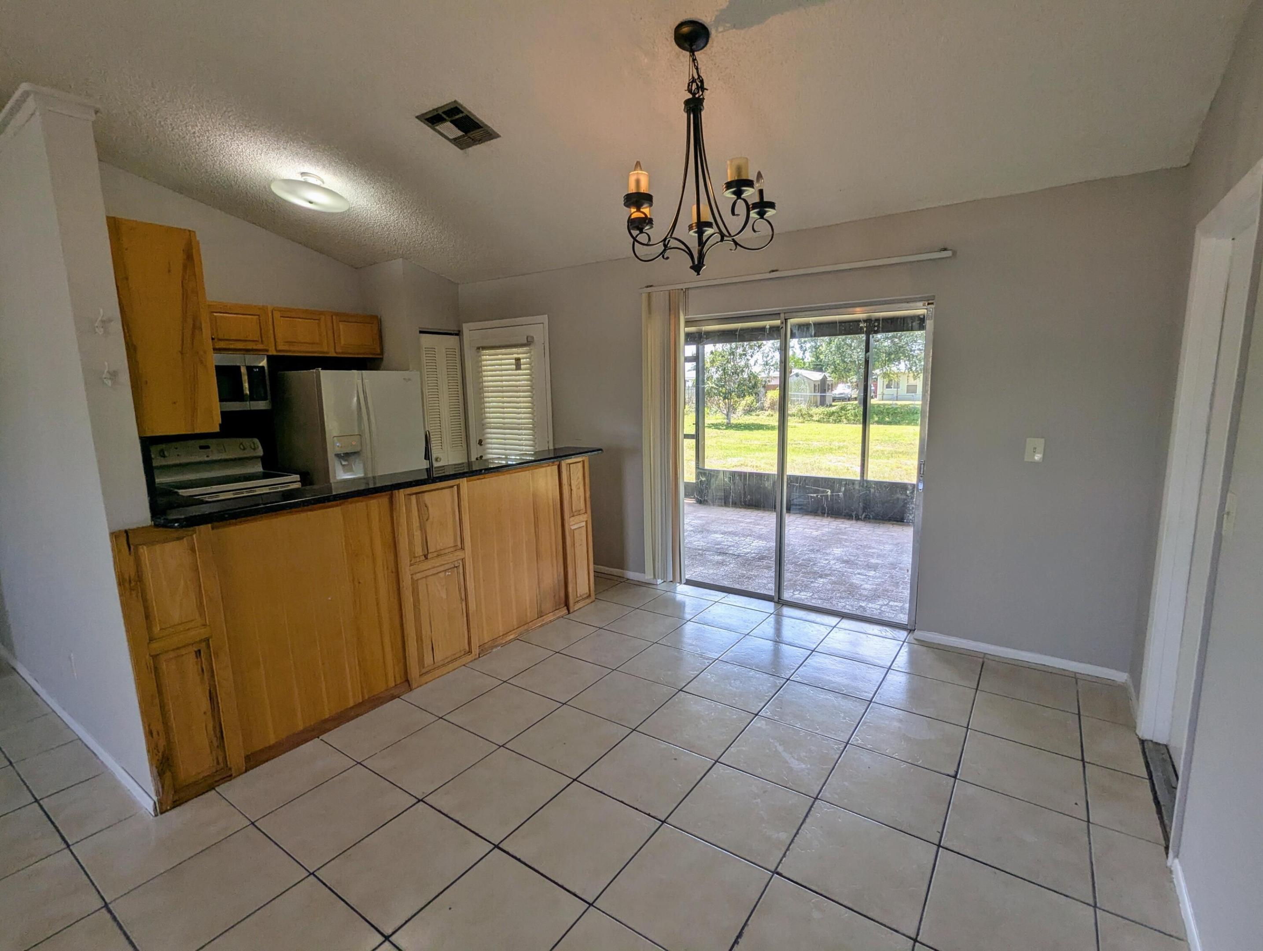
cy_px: 476
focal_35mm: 16
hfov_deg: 94.4
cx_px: 632
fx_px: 585
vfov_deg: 78.2
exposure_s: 1/202
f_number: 2.2
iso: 49
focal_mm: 2.35
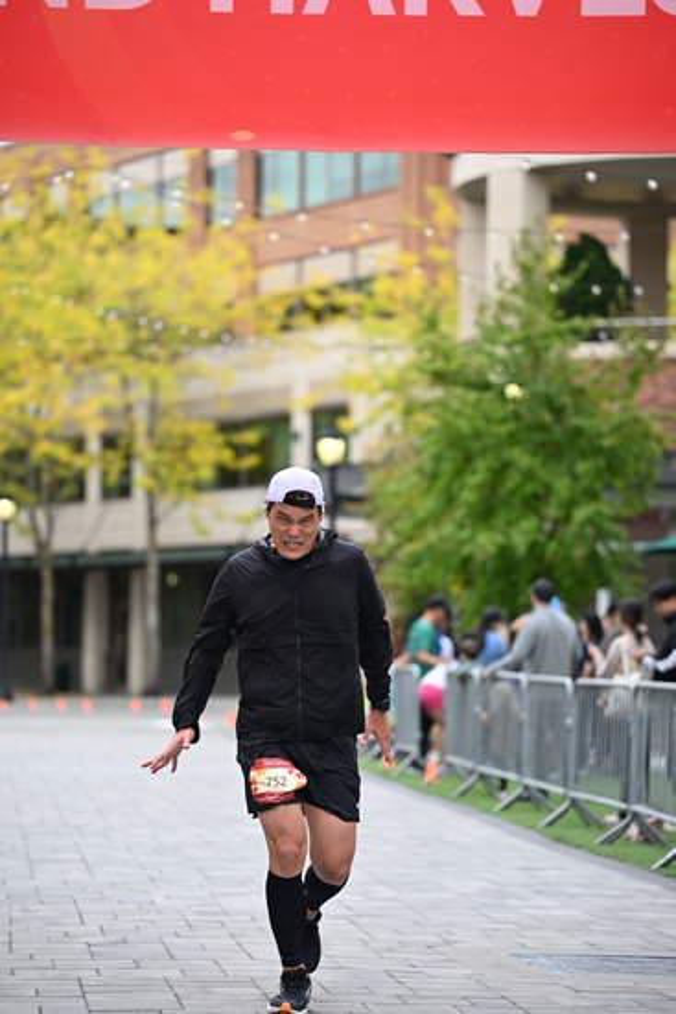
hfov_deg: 11.4
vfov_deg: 17.1
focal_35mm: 120
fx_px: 3378
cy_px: 507
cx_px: 338
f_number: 2.8
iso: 640
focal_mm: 120
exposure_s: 1/2500
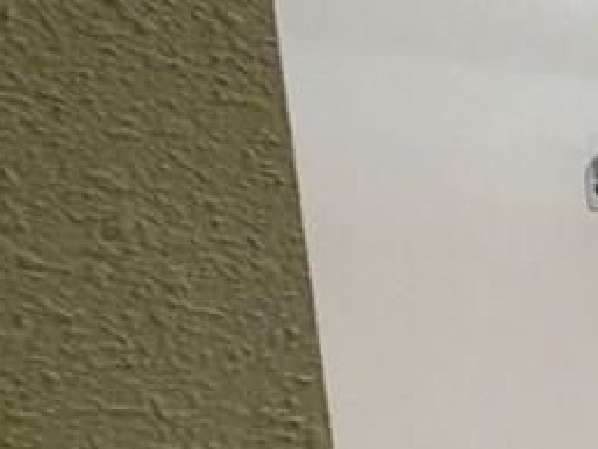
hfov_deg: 12.0
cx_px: 1736
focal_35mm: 87
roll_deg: -1.3
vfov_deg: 16.7
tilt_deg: -8.9
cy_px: 428
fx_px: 1504
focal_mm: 2.22
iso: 200
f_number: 2.2
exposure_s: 1/120
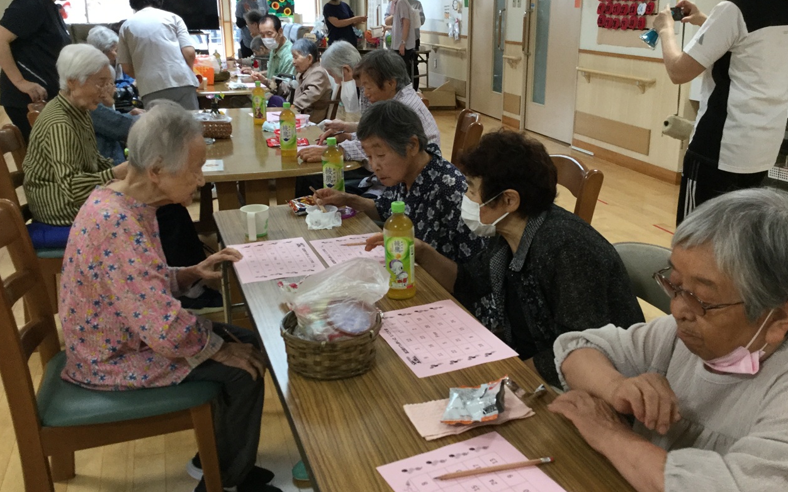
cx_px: 404
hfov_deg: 55.3
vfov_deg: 36.2
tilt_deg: -14.9
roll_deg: -0.8
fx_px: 752
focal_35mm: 35
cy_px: 215
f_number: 2.4
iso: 40
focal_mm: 3.3
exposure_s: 1/30
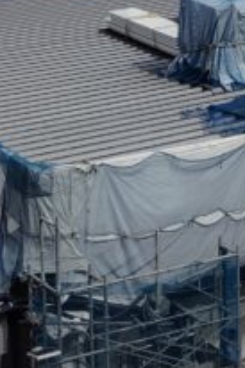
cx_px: 812
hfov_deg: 7.8
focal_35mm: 145
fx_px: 1483
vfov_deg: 13.0
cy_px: -271
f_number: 1.8
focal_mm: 4.22
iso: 50
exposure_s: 1/720
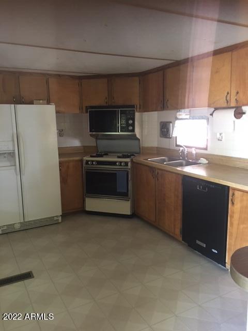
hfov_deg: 48.2
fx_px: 277
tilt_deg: -9.1
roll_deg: +1.3
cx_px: 124
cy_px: 166
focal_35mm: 29
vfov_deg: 61.7
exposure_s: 1/4
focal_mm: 4.15
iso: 80
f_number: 2.2
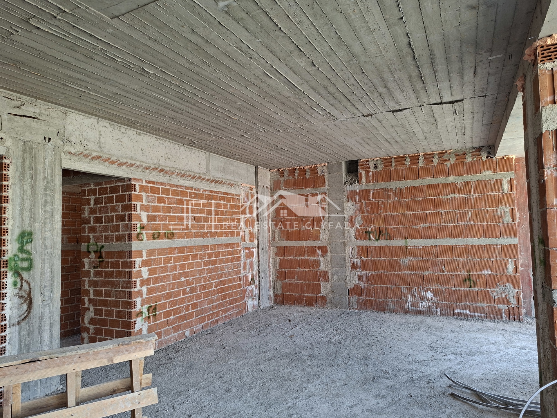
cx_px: 278
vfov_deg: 58.9
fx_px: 370
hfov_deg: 73.9
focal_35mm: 23
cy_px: 209
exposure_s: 1/100
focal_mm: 5.54
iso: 80
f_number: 1.8
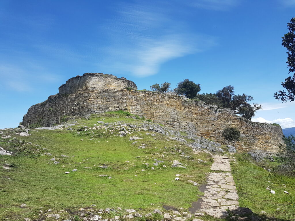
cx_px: 148
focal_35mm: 26
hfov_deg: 67.3
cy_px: 110
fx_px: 222
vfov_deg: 53.1
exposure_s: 1/1832
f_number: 1.7
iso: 40
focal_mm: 4.2
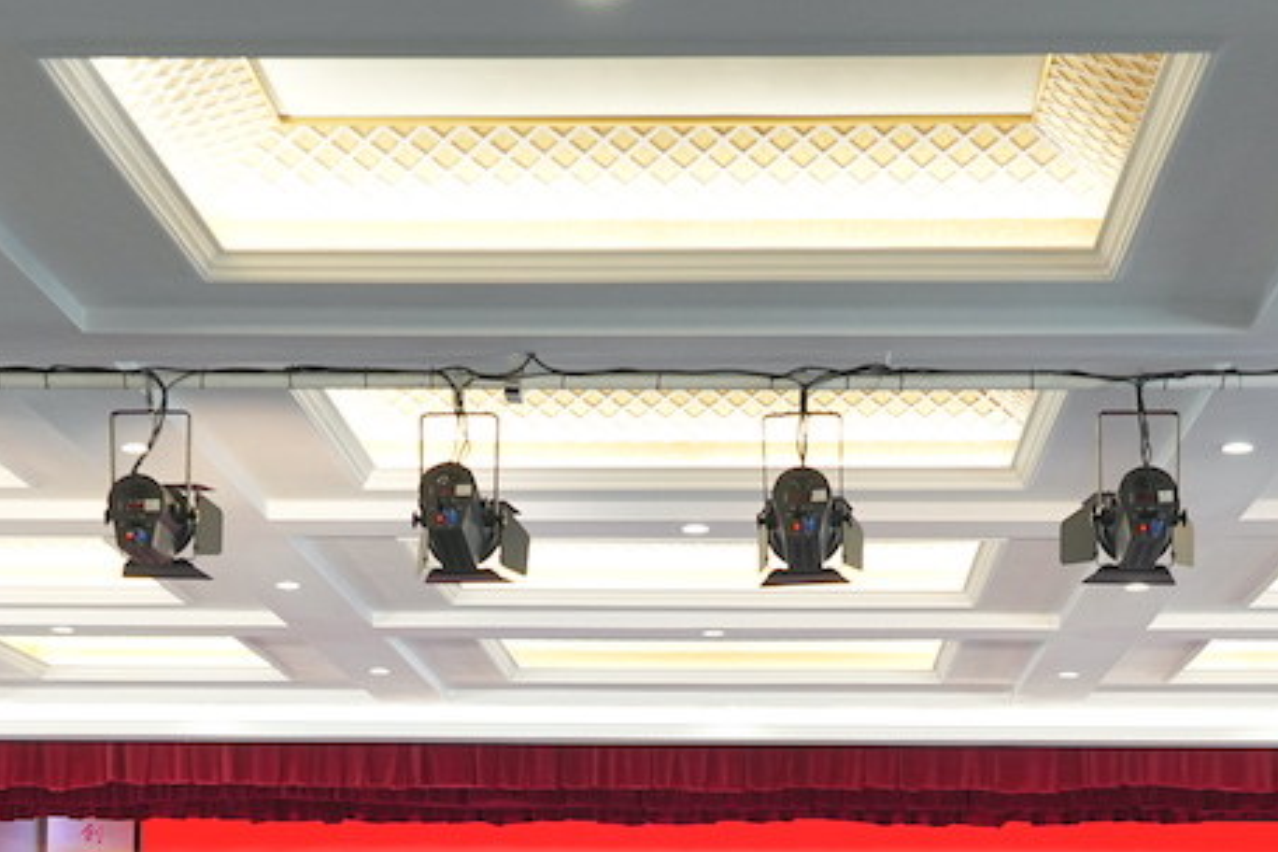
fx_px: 3195
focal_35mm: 90
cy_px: 904
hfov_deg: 22.6
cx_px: 631
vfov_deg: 14.9
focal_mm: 41
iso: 1000
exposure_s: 1/80
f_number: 5.6
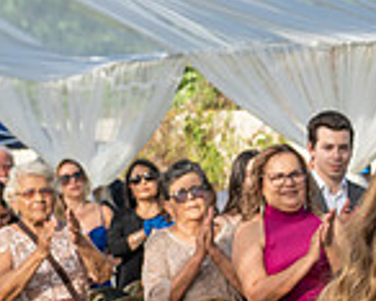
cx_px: 685
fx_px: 2327
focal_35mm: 209
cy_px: 390
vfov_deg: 7.3
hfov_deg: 8.8
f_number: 5.6
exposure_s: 1/500
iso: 200
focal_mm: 56
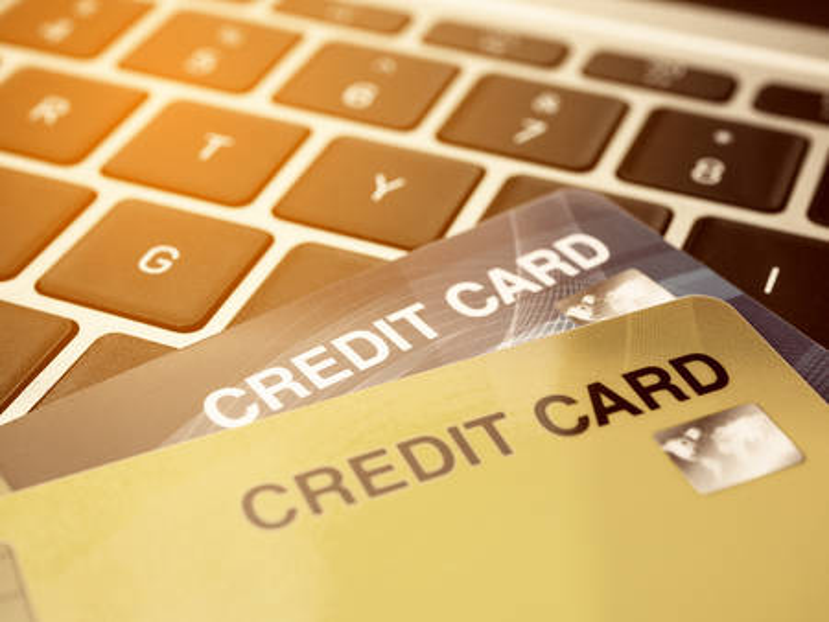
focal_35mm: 60
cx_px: 414
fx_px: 1438
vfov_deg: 24.4
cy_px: 311
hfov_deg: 32.2
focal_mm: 30
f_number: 5
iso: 100
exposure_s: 1/50
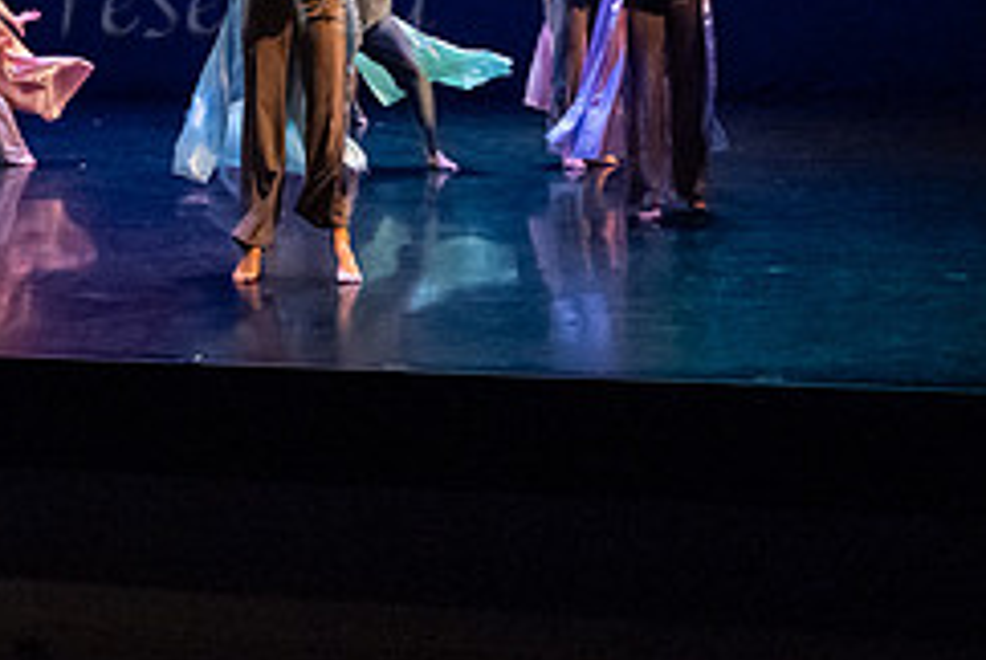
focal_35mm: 84
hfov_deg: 23.7
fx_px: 2303
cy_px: -39
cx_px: 164
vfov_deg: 15.9
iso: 6400
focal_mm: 28
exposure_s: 1/400
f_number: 4
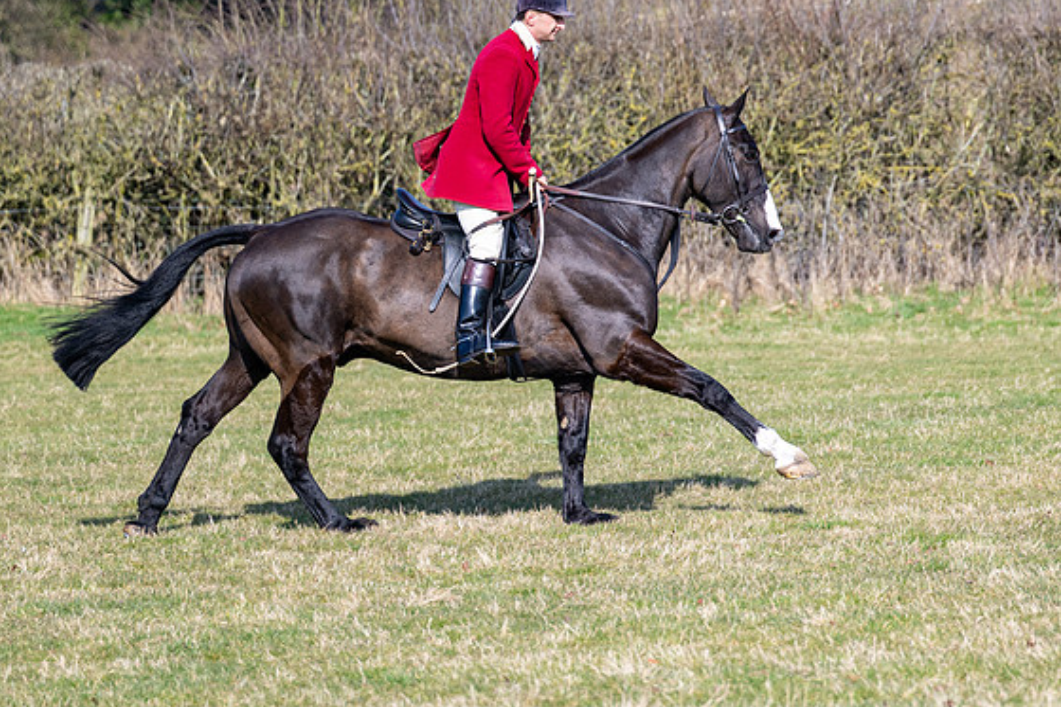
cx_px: 601
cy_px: 360
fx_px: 6305
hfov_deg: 9.6
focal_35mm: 214
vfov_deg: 6.4
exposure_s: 1/3200
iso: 200
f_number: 2.8
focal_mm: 104
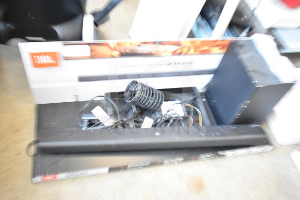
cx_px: 150
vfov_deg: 38.4
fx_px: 288
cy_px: 100
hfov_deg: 55.1
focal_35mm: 34
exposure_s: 1/40
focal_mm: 23
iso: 2200
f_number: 3.8
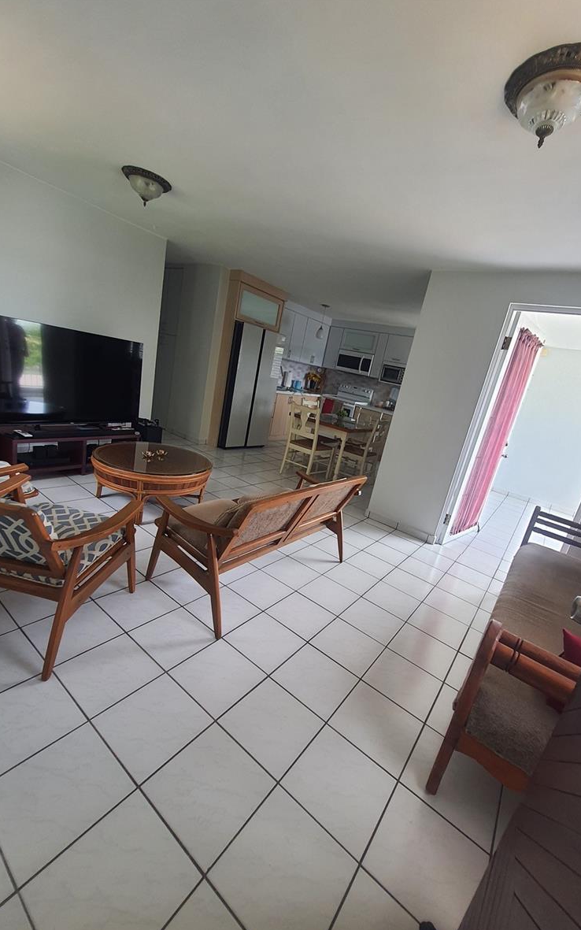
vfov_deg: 105.3
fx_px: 355
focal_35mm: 14
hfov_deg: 78.6
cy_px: 469
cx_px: 296
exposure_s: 1/60
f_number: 2.2
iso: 64
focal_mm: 1.74
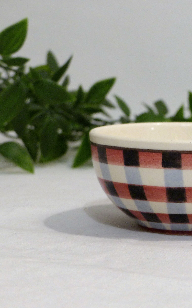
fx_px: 1071
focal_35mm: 128
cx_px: 205
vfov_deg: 16.3
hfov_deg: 10.1
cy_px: 180
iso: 160
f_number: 2.8
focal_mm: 13.5
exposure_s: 1/8
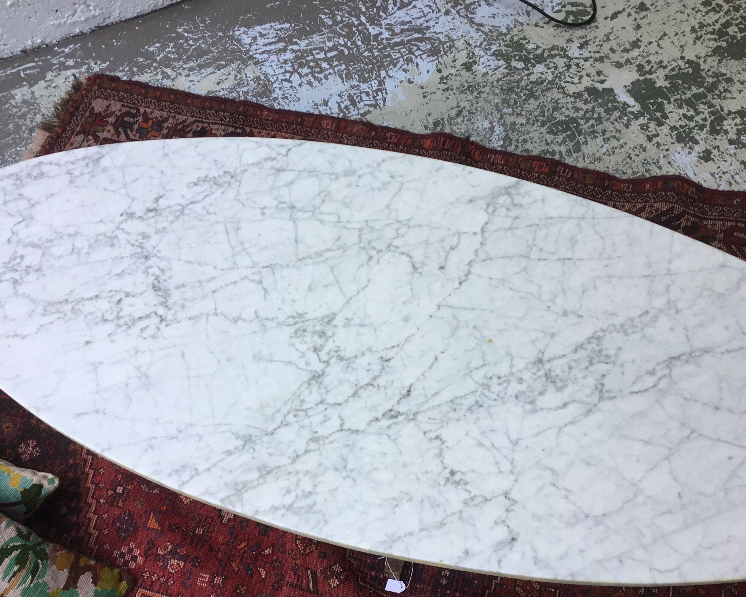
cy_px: 332
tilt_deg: -61.9
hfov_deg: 50.2
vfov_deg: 41.1
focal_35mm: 36
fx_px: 795
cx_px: 405
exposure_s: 1/50
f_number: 2.4
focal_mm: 3.3
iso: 25
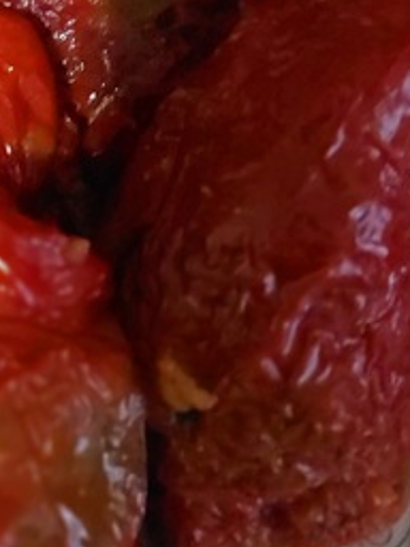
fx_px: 1706
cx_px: -122
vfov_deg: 17.7
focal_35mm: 108
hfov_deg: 13.2
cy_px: -28
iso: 800
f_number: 1.8
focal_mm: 4.6
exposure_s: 1/17
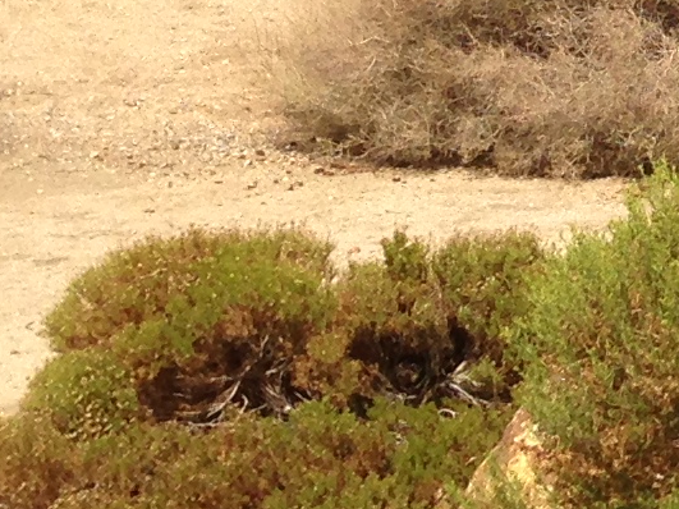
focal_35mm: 203
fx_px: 3981
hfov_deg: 9.1
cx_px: 1437
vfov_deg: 6.9
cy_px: -742
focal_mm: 4.13
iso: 50
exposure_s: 1/2169
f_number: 2.4
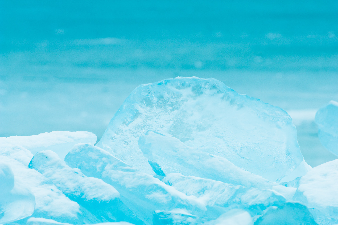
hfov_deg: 6.9
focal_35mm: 300
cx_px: 169
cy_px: 112
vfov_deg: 4.6
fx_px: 2813
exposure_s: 1/320
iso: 320
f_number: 7.1
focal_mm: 200
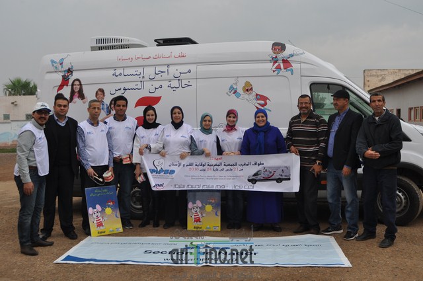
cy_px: 140
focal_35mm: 39
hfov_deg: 49.6
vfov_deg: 34.1
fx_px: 458
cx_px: 212
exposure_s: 1/250
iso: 200
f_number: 7.1
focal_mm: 26
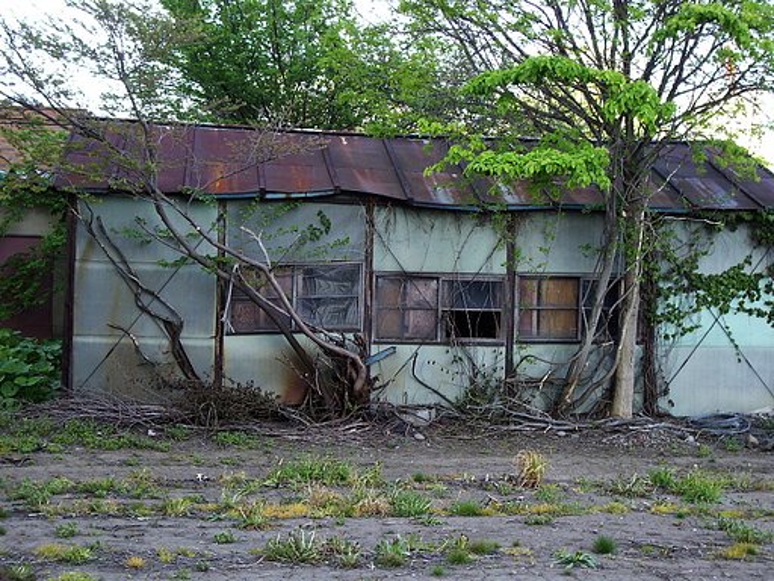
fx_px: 1386
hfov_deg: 31.2
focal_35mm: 62
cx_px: 387
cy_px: 290
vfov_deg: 23.7
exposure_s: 1/80
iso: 160
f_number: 3.5
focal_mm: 10.2
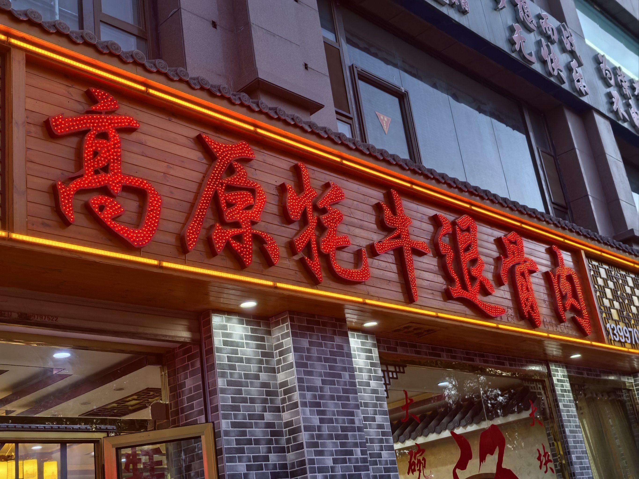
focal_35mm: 44
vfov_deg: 32.9
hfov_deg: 42.9
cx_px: 320
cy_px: 240
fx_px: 812
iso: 50
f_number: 1.6
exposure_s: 1/132
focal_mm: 8.5
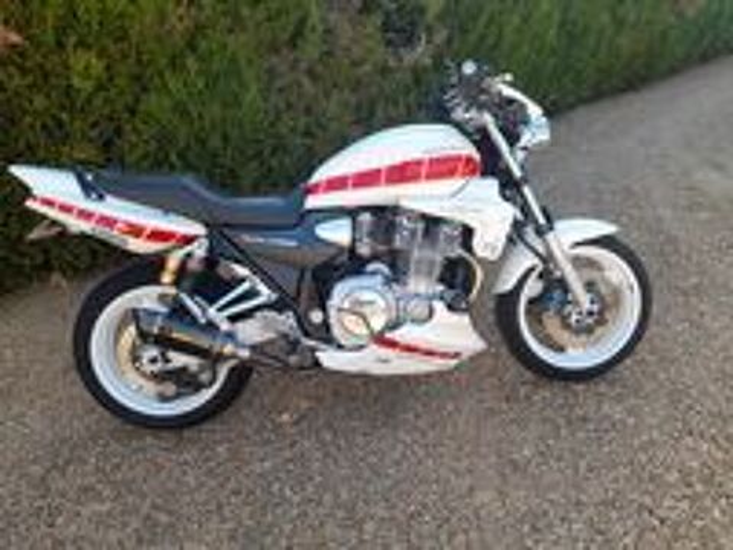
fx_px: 529
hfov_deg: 69.4
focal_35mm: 25
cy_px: 275
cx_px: 366
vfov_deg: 54.9
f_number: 2
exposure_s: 1/110
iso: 20
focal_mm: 4.6
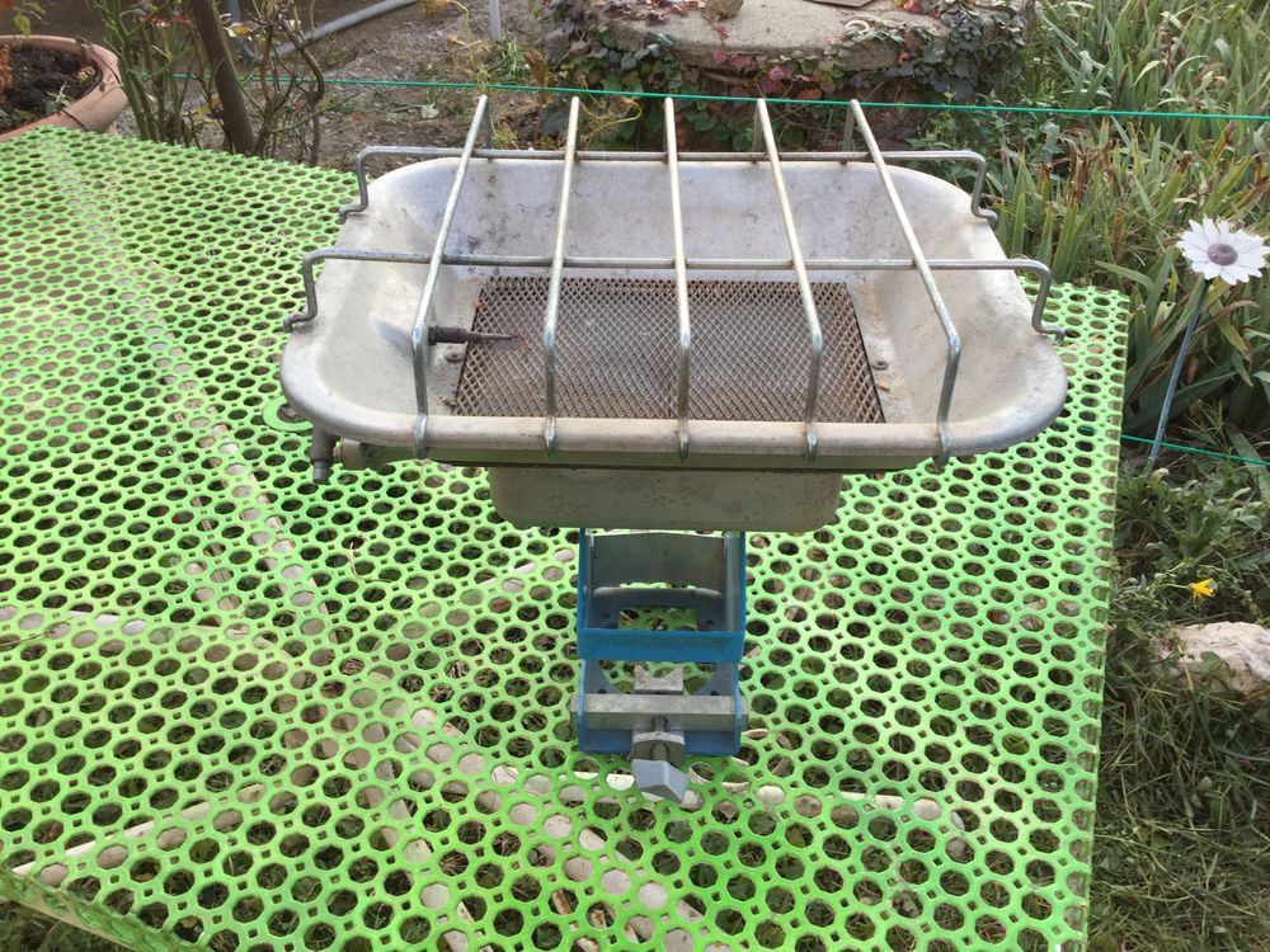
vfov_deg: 45.4
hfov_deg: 58.4
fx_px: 1137
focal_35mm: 31
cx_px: 635
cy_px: 476
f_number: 2.4
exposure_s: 1/50
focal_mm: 3.3
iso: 25
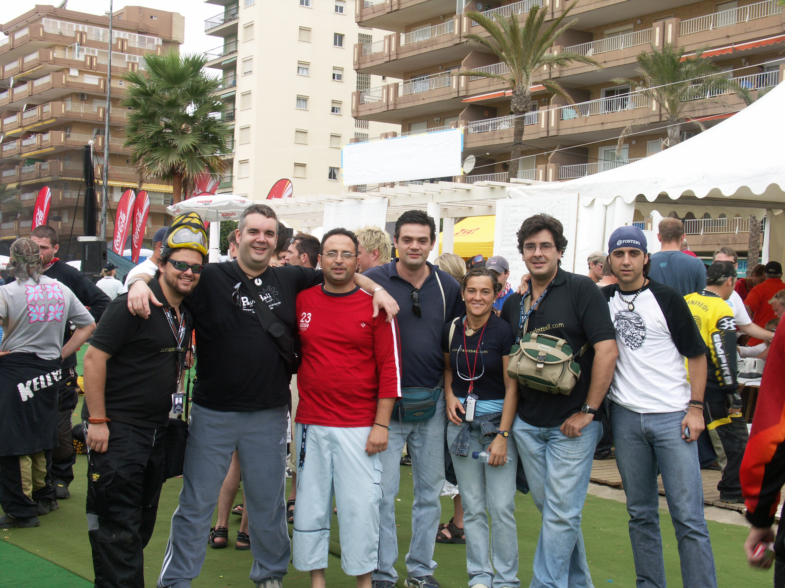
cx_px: 392
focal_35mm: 52
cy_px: 294
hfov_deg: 36.8
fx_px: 1179
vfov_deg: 28.0
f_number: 6.3
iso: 64
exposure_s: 1/100
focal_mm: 13.23
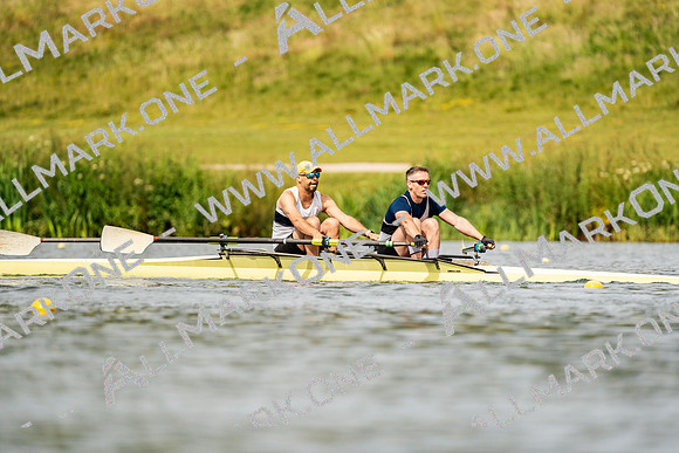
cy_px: 226
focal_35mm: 600
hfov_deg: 3.4
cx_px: 340
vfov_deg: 2.3
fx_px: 11319
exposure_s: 1/2000
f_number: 6.3
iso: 250
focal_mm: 600
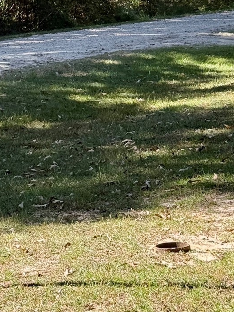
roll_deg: +0.8
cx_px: 59
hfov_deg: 10.6
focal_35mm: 140
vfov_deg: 13.6
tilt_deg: +1.8
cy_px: -80
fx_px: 1261
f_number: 1.78
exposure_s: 1/1013
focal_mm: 6.76
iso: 80
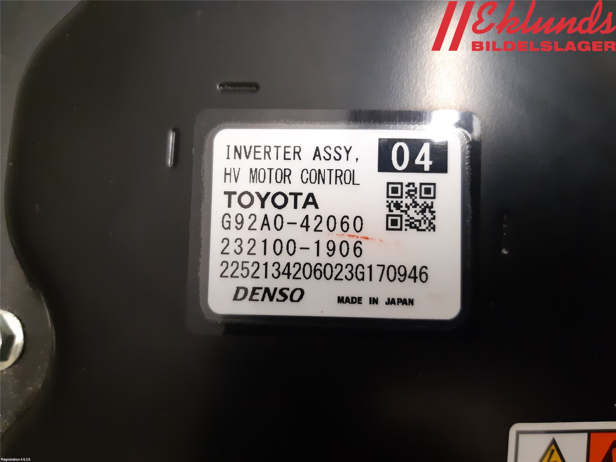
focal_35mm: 26
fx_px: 463
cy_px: 231
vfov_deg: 53.1
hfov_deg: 67.3
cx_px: 308
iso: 250
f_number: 1.7
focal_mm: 3.93
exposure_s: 1/50
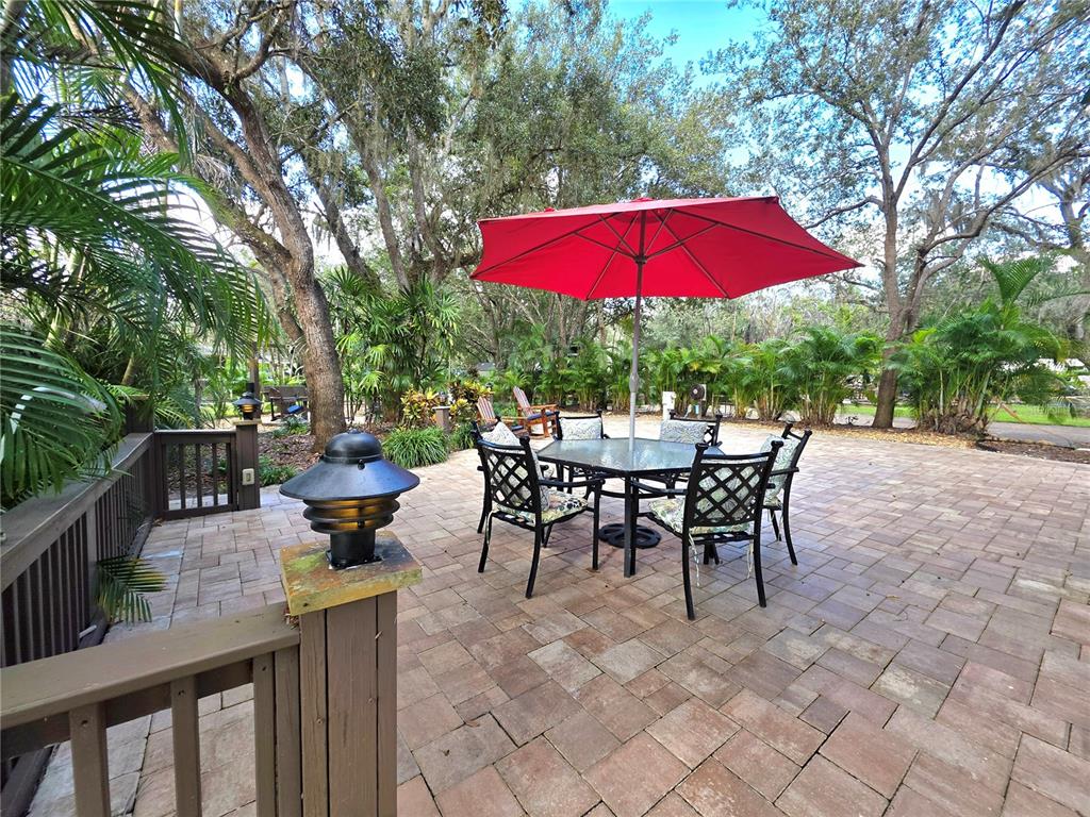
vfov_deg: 89.9
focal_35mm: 13
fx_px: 409
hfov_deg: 106.2
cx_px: 545
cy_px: 408
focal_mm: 2.2
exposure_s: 1/120
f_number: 1.9
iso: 25
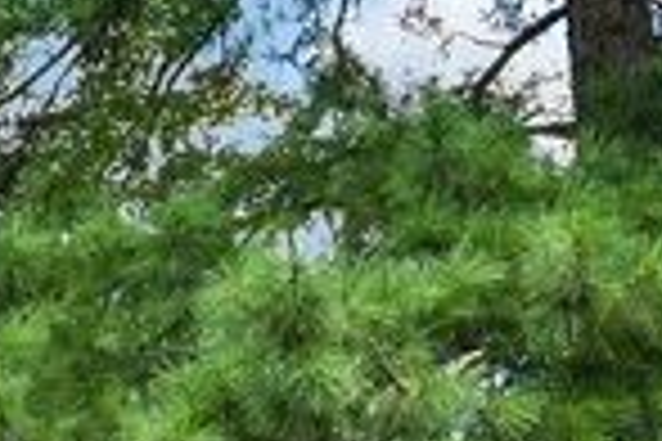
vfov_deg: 6.2
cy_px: 1217
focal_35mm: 209
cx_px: -1581
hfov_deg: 7.9
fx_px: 3843
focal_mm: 30
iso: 100
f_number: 8
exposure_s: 1/100
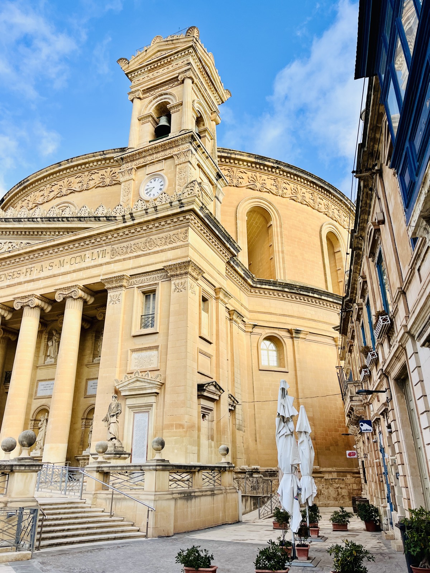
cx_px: 215
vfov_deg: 67.3
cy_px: 286
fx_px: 431
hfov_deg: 53.1
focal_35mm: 26
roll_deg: +1.9
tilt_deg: +23.9
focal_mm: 5.1
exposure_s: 1/1355
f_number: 1.6
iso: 50
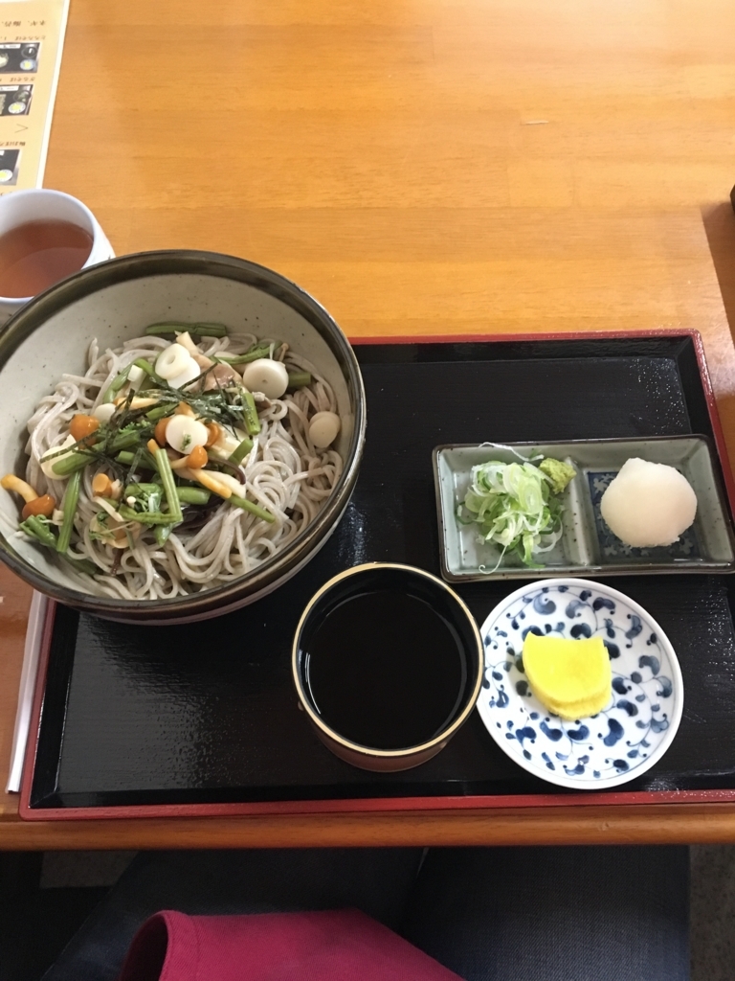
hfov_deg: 48.2
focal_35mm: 29
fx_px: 821
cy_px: 490
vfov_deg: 61.7
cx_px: 368
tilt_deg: -65.4
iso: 250
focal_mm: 4.15
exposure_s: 1/15
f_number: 2.2
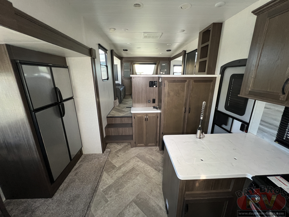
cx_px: 144
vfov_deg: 89.9
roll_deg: +0.5
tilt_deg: -15.7
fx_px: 109
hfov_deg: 106.2
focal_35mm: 13
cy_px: 108
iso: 250
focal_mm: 1.57
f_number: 1.8
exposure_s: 1/66
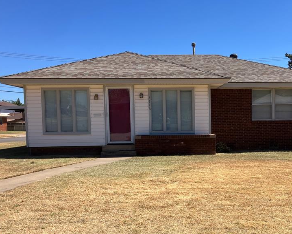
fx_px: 337
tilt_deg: -2.1
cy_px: 143
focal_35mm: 39
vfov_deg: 38.0
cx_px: 191
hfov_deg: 46.2
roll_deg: +0.6
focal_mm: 3.99
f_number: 1.8
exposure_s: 1/2114
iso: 32
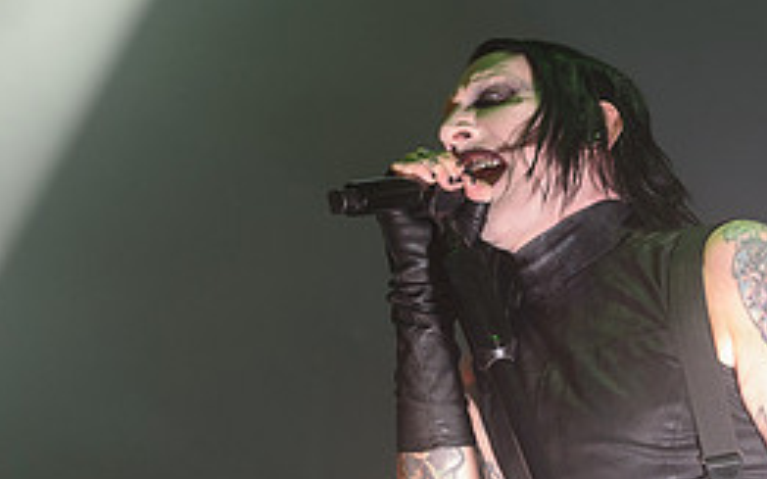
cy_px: 401
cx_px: 435
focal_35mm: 167
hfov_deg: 12.5
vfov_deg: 7.8
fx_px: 3490
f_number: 4
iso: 1250
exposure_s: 1/800
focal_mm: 66
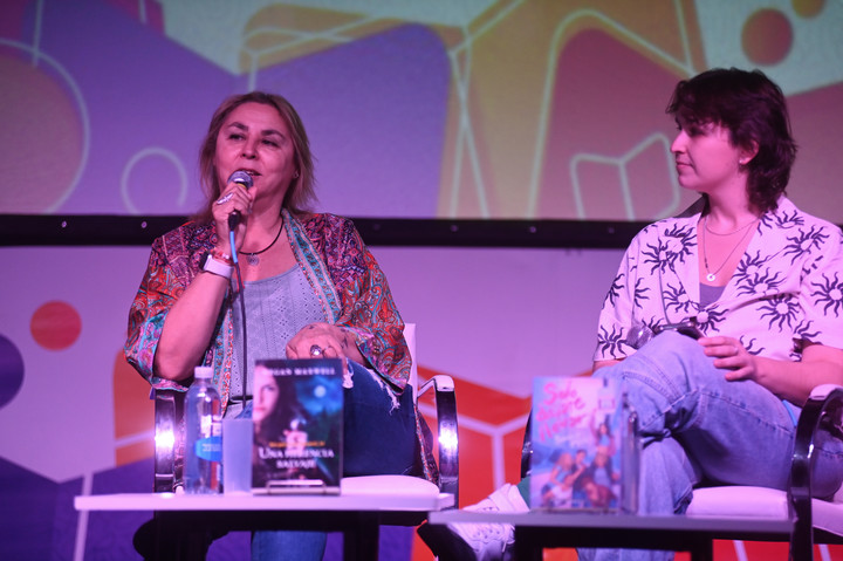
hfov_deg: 11.1
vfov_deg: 7.4
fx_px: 4329
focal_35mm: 185
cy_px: 280
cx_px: 422
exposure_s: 1/640
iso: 2000
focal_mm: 185
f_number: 2.8
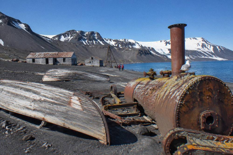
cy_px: 78
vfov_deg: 33.4
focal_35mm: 40
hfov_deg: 48.5
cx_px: 116
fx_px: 259
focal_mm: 40
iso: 200
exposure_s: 1/100
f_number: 11
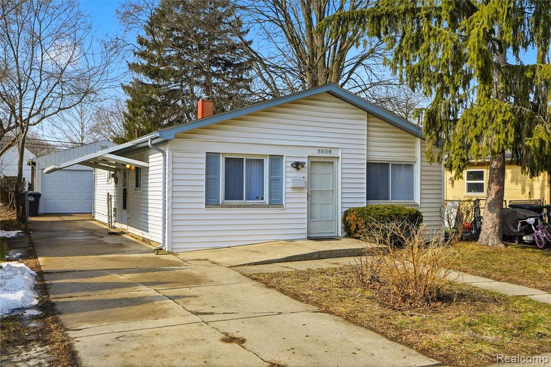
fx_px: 535
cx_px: 276
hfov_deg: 54.4
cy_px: 184
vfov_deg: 37.8
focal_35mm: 35
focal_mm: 35
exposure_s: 1/8000
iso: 250
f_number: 8
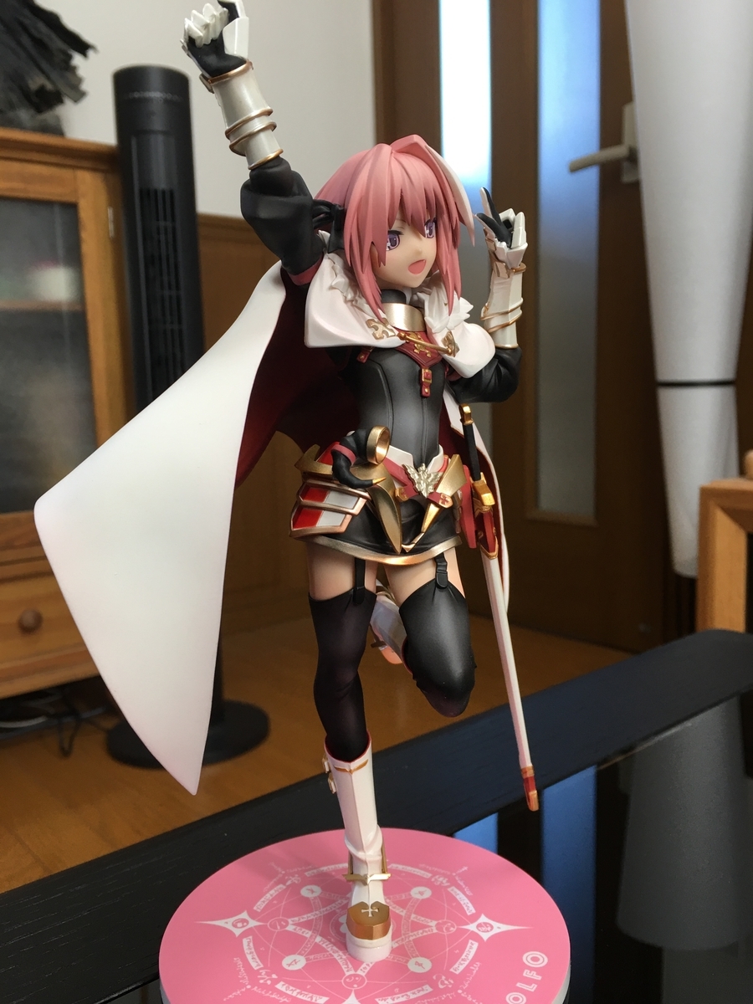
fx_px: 841
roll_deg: +1.8
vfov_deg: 61.7
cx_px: 376
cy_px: 502
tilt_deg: -5.4
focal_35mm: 29
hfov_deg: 48.2
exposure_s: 1/30
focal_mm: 4.15
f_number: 2.2
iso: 25
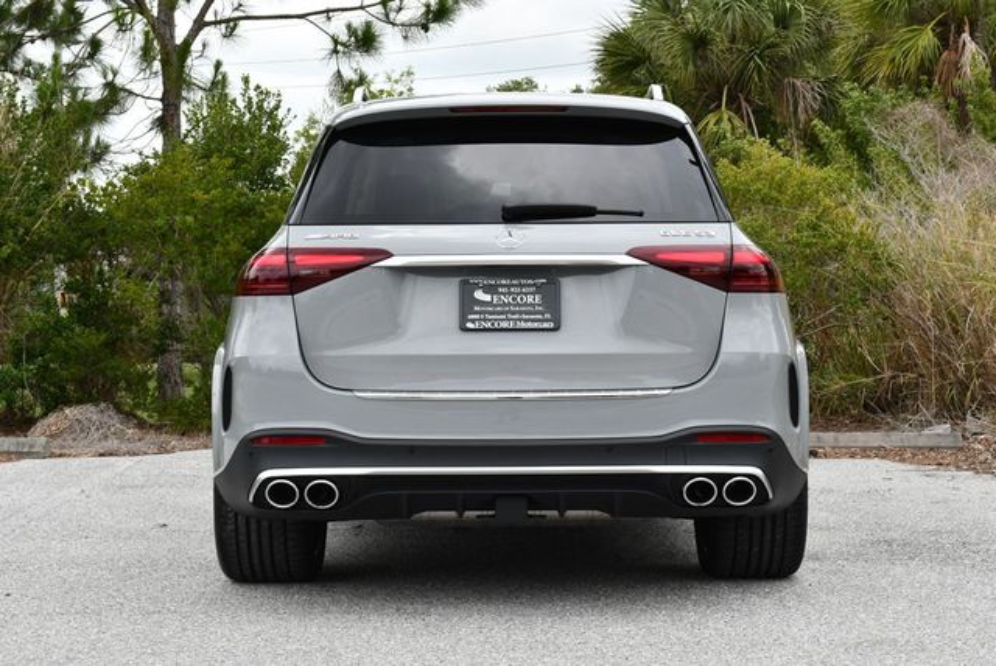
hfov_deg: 29.6
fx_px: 1883
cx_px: 498
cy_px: 333
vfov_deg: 20.1
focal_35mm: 68
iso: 160
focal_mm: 34
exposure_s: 1/250
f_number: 8
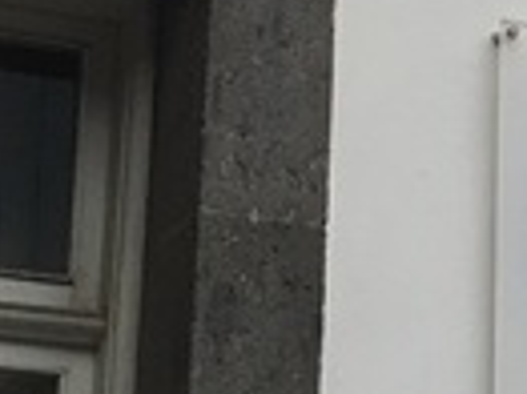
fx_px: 3377
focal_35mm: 222
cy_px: -225
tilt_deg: +29.3
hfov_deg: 8.0
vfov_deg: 6.6
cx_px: 1392
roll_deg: +8.1
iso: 25
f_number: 2.2
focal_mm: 4.15
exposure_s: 1/158
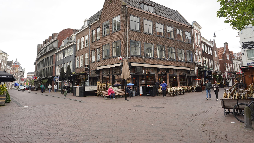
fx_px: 182
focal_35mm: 27
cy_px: 54
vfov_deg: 42.6
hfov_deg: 69.8
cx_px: 121
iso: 100
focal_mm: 24
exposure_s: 1/100
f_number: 3.2
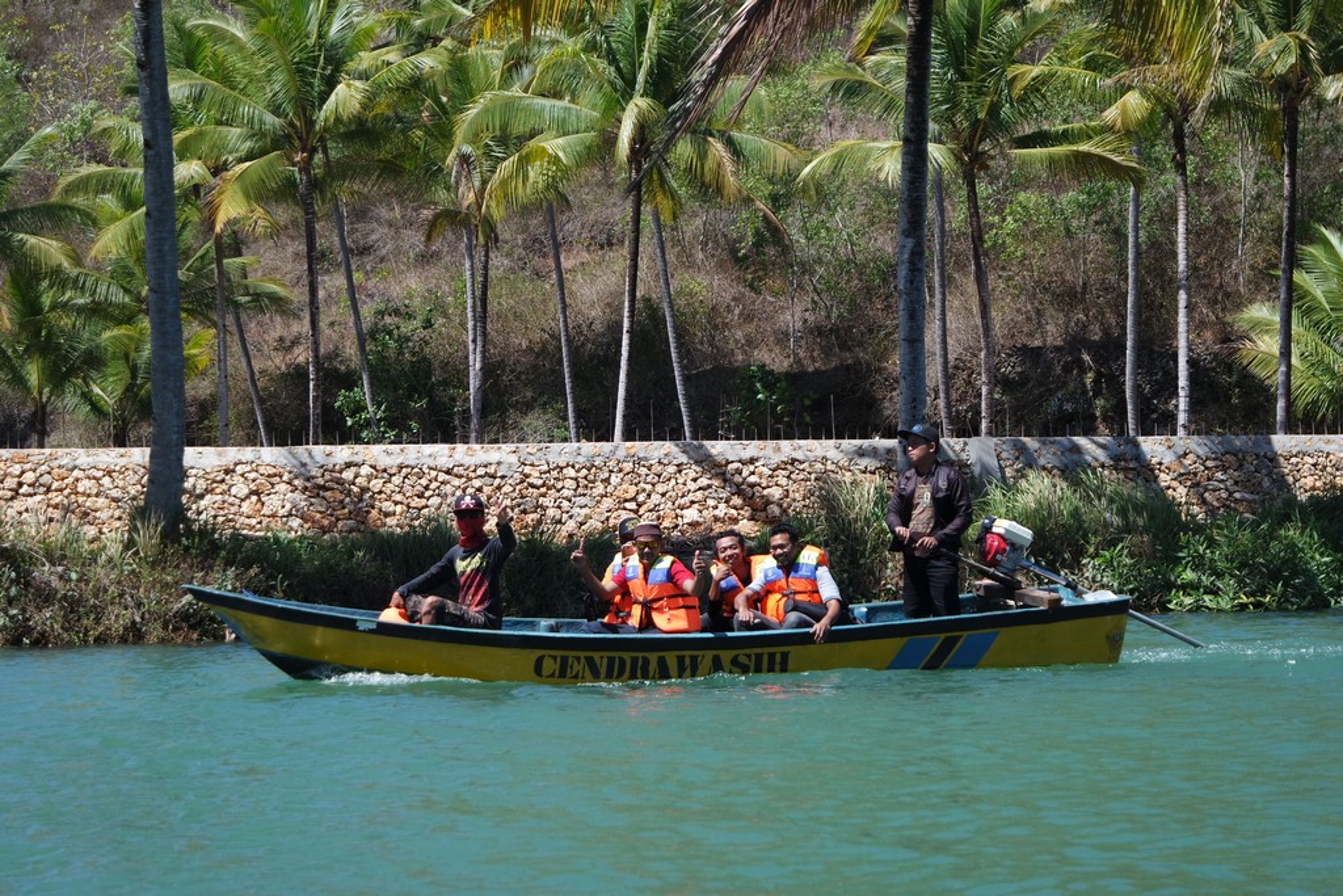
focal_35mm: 77
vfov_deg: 17.7
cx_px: 672
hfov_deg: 26.3
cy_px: 448
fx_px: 2873
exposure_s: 1/500
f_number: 5.6
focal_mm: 50
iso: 200
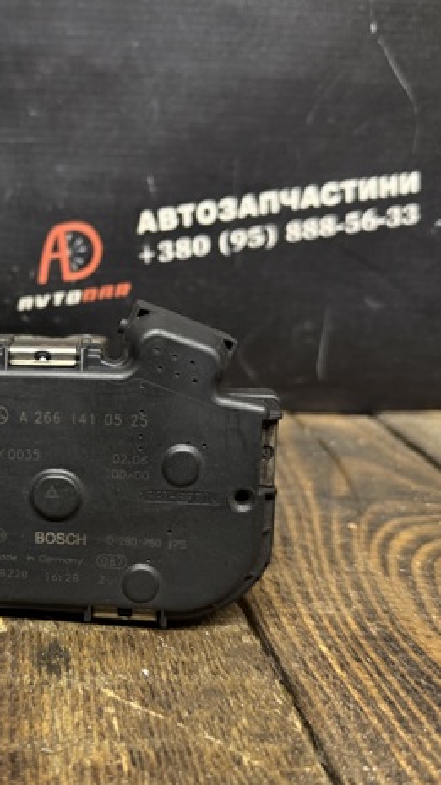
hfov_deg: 31.1
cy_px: 397
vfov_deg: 55.3
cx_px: 32
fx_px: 750
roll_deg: -1.2
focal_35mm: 36
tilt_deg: -14.9
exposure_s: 1/50
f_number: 1.78
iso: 250
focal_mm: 6.76
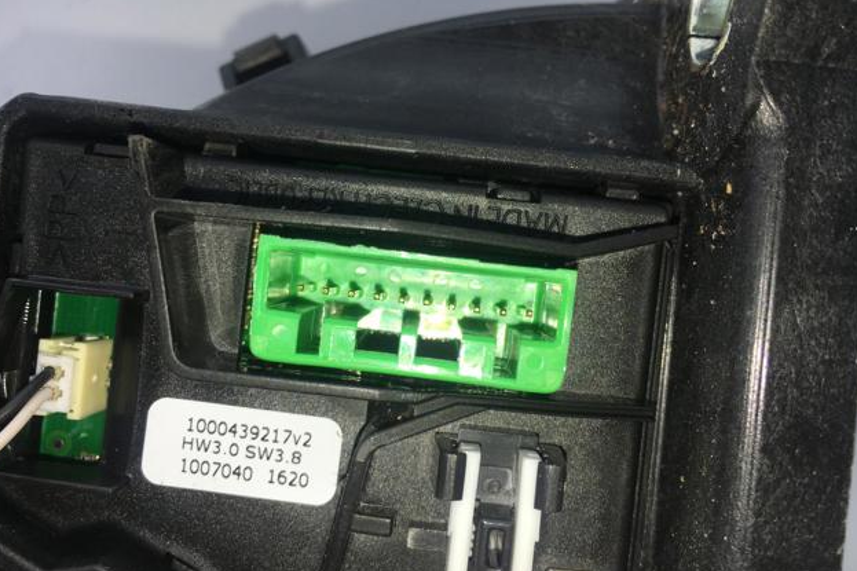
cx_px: 424
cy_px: 279
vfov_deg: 42.3
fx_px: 738
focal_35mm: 31
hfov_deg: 60.3
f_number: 2.2
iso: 25
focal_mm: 4.15
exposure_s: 1/351
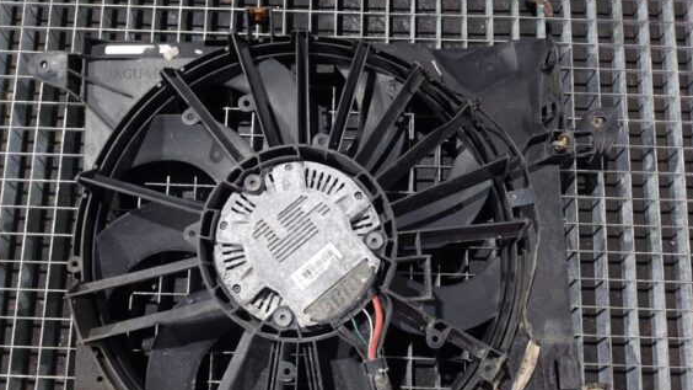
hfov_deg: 66.1
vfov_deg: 39.8
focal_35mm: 29
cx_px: 333
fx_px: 533
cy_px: 251
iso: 400
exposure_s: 1/50
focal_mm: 5.23
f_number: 1.8
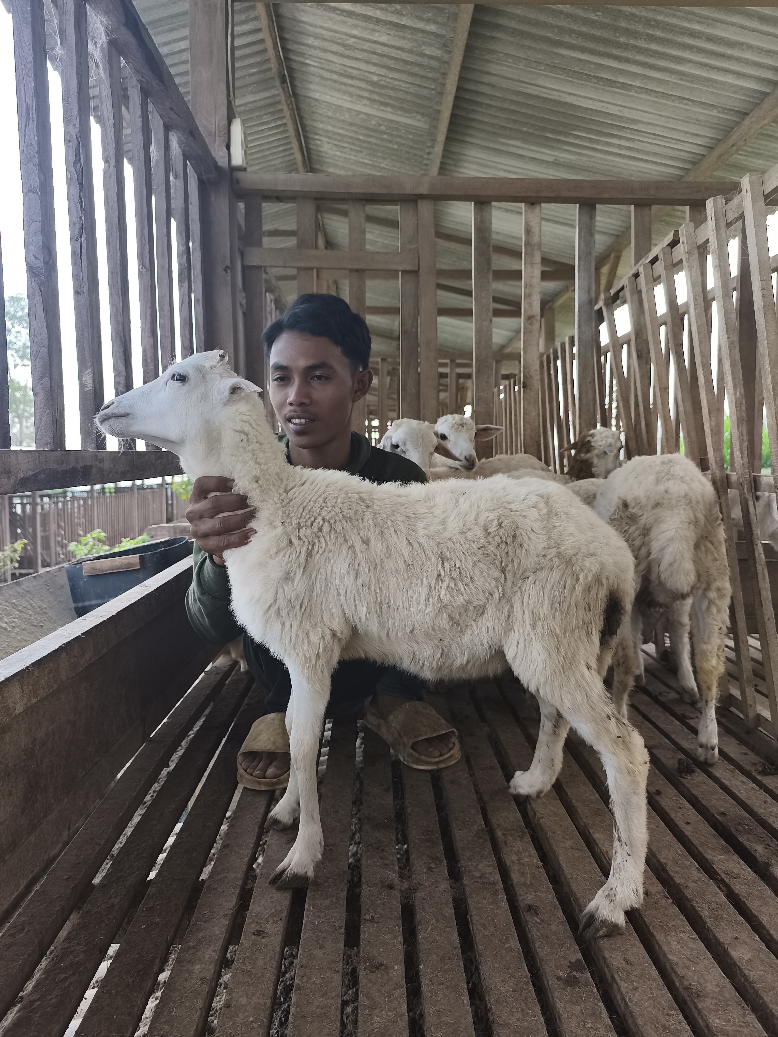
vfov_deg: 73.9
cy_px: 518
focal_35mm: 23
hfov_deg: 58.9
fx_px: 689
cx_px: 389
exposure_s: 1/273
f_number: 1.65
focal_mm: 6.14
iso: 50
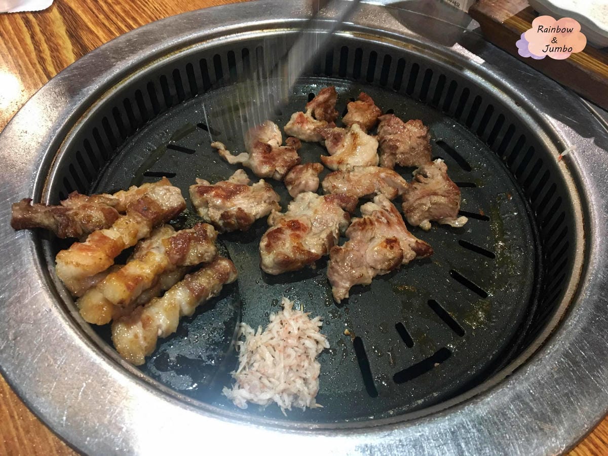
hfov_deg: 61.7
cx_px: 304
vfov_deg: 48.2
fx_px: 509
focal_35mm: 29
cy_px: 228
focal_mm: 4.15
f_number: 2.2
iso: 200
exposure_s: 1/24
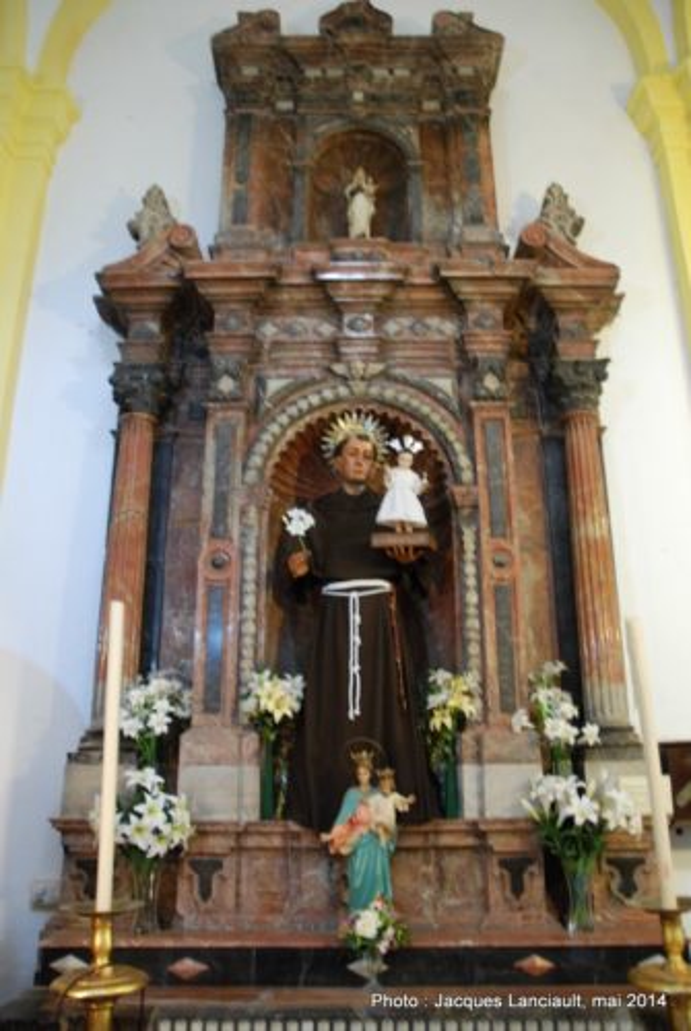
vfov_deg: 67.3
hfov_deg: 48.1
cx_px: 346
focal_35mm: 27
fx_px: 775
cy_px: 516
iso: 1000
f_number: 3.5
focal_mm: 18
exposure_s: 1/6
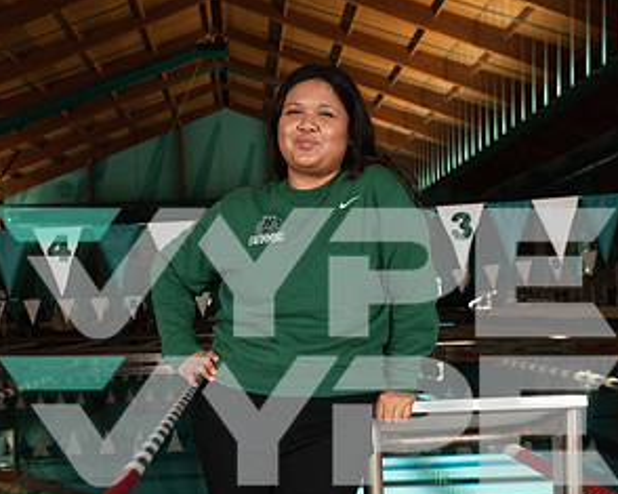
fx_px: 1207
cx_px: 309
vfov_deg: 22.7
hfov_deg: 28.7
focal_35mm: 66
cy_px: 423
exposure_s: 1/250
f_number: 7.1
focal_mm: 46
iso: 800
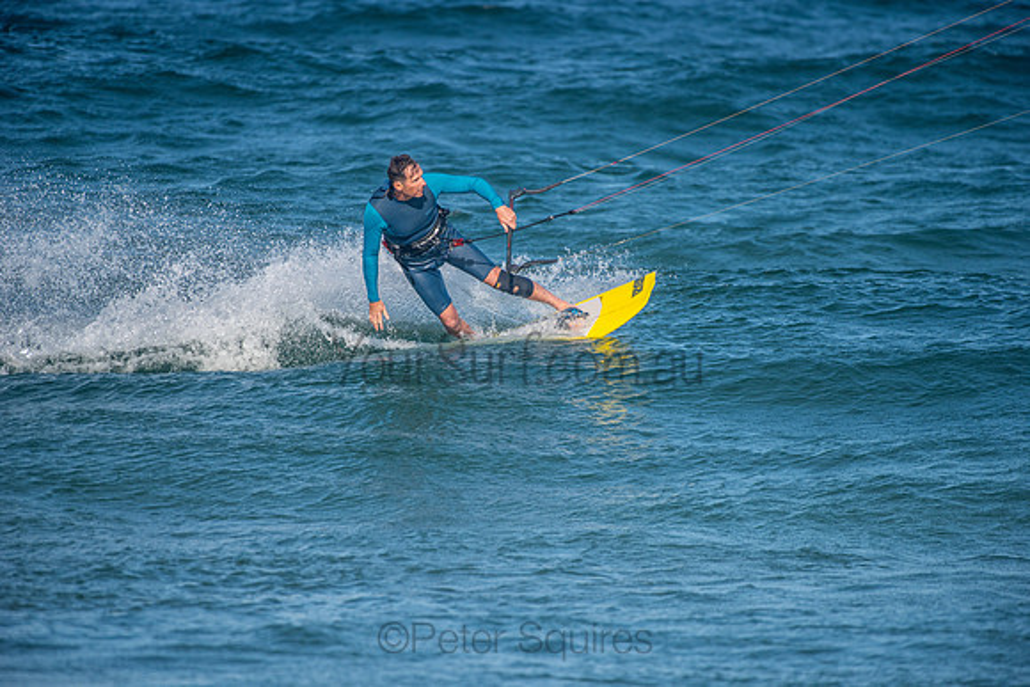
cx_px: 515
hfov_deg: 4.1
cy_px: 344
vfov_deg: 2.8
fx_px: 14308
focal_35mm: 500
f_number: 5.6
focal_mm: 500
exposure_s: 1/2500
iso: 320
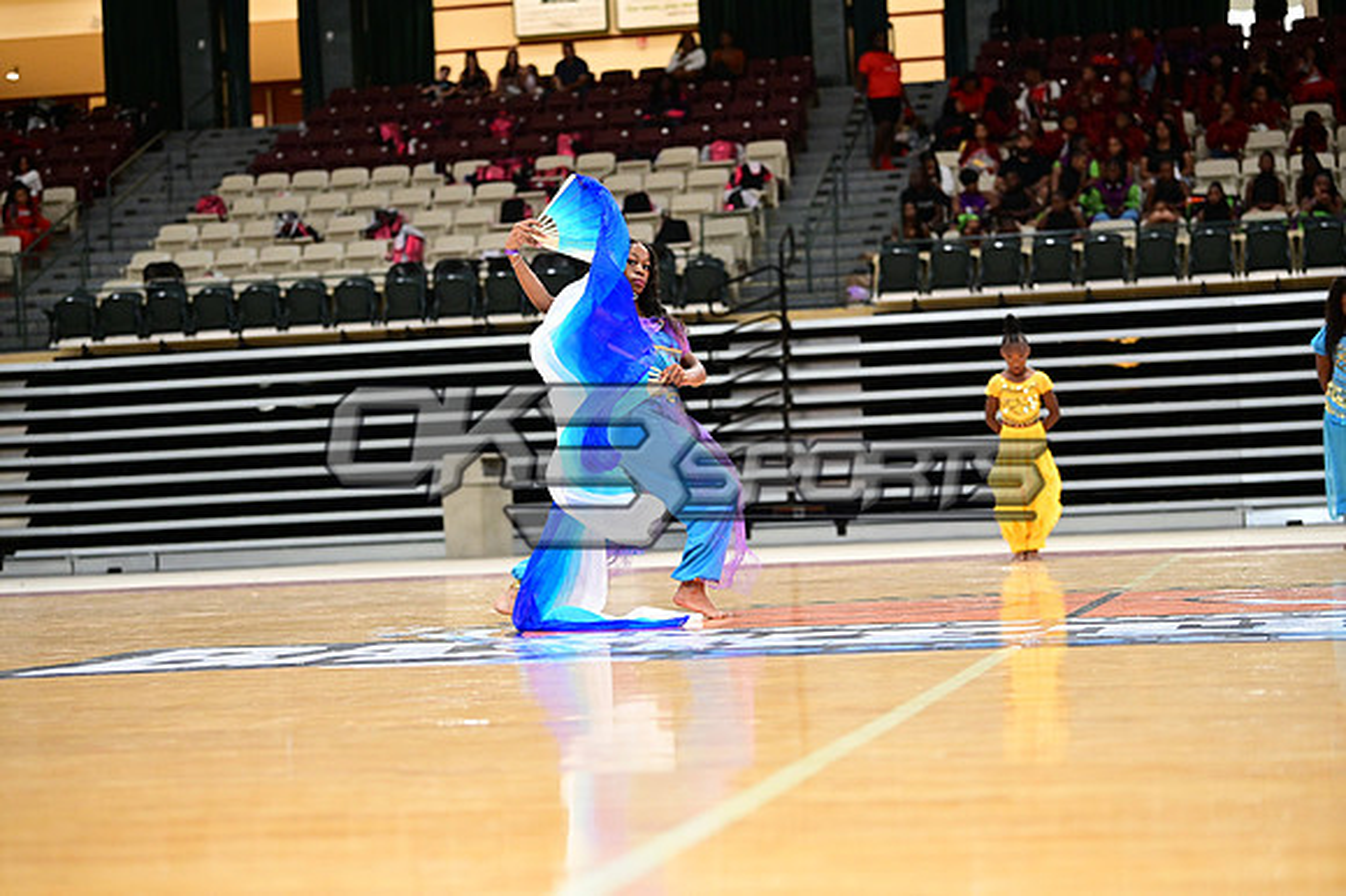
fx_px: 3176
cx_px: 673
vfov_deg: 16.1
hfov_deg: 23.9
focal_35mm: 85
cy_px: 448
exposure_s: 1/1000
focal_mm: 85
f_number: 3.2
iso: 6400
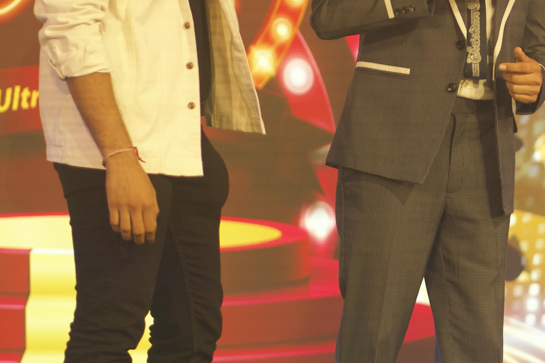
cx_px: 579
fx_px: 4662
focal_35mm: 308
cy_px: 43
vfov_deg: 4.5
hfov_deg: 6.7
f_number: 1.8
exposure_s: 1/320
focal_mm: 85
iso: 500
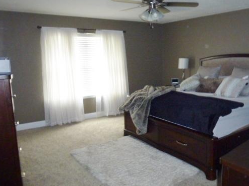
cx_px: 148
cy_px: 91
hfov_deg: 58.0
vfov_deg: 45.4
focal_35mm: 31
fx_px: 223
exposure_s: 1/4
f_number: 3.3
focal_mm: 4.3
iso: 400
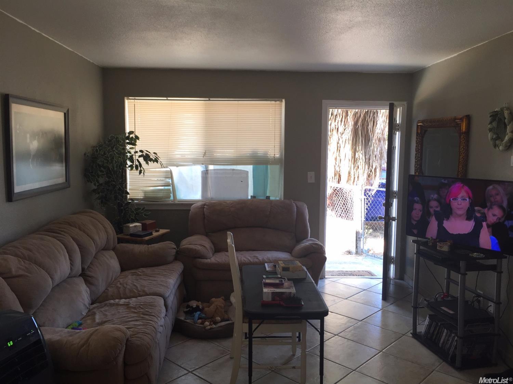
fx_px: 430
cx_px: 256
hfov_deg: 61.7
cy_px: 192
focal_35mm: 29
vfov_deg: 48.2
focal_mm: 4.15
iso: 32
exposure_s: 1/60
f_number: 2.2
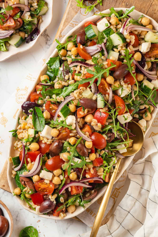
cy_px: 118
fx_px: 692
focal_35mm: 105
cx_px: 79
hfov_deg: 13.0
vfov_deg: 19.5
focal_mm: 105
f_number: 13
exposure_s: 1/160
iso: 100
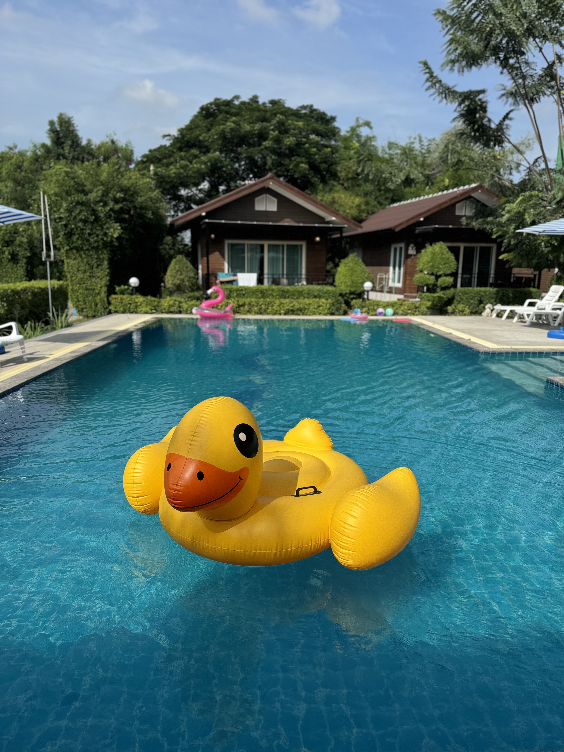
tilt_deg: -10.1
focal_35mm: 24
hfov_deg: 56.8
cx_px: 282
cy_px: 376
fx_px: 521
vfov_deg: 71.6
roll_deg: -1.5
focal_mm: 6.76
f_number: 1.78
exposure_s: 1/5814
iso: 80
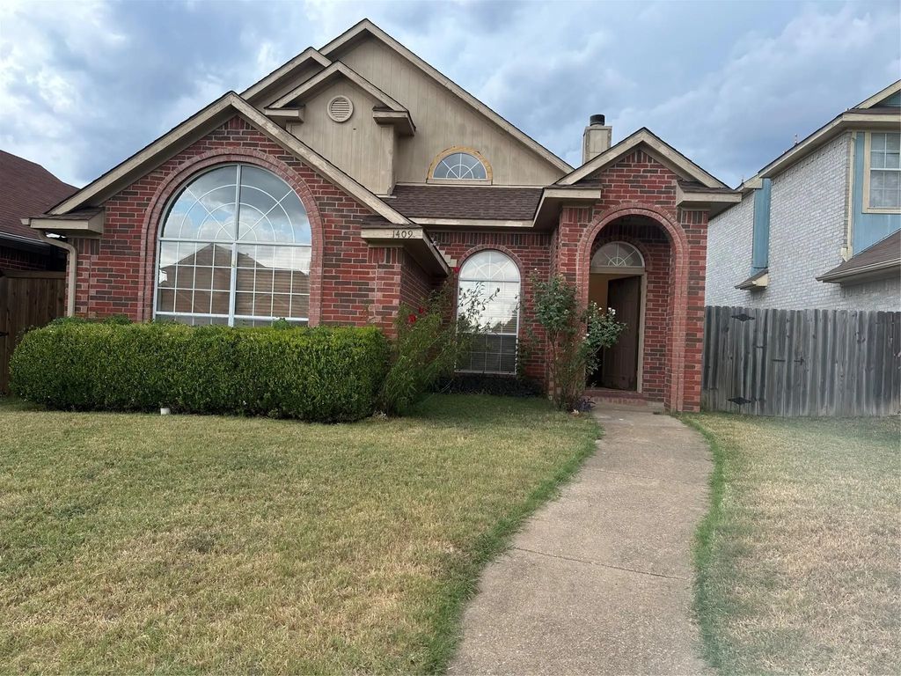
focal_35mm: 24
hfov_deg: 71.6
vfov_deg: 56.8
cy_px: 338
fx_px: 625
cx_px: 450
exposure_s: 1/152
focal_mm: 6.86
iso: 64
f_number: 1.78
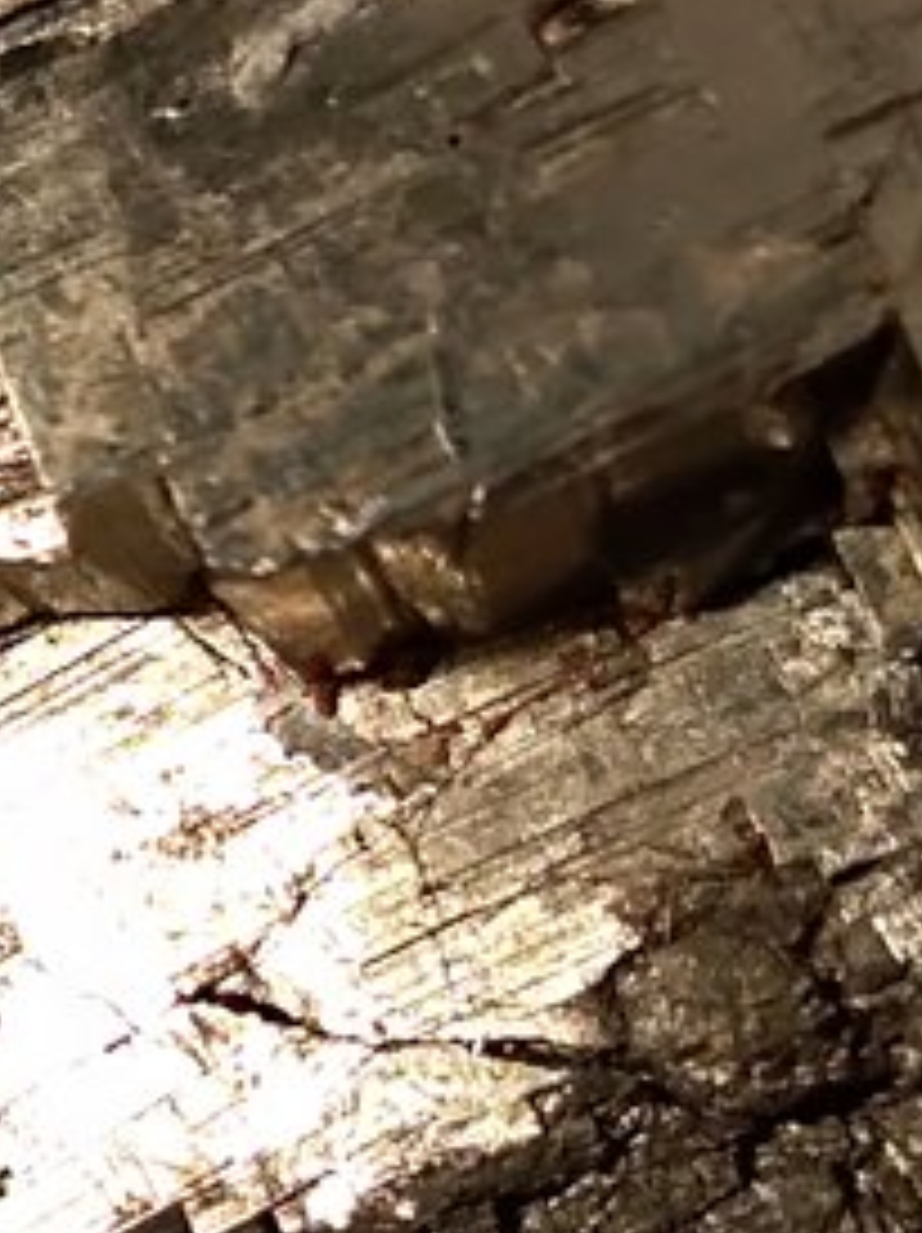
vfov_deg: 13.0
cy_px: 765
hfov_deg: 9.7
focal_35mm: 152
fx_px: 5406
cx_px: -4
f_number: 2
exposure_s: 1/100
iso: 147
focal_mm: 3.54
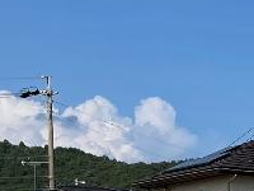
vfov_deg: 9.1
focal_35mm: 156
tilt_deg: -2.2
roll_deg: -0.3
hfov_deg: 10.8
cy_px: 353
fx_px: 1145
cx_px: 611
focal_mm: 4.2
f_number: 1.6
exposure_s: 1/5814
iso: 32
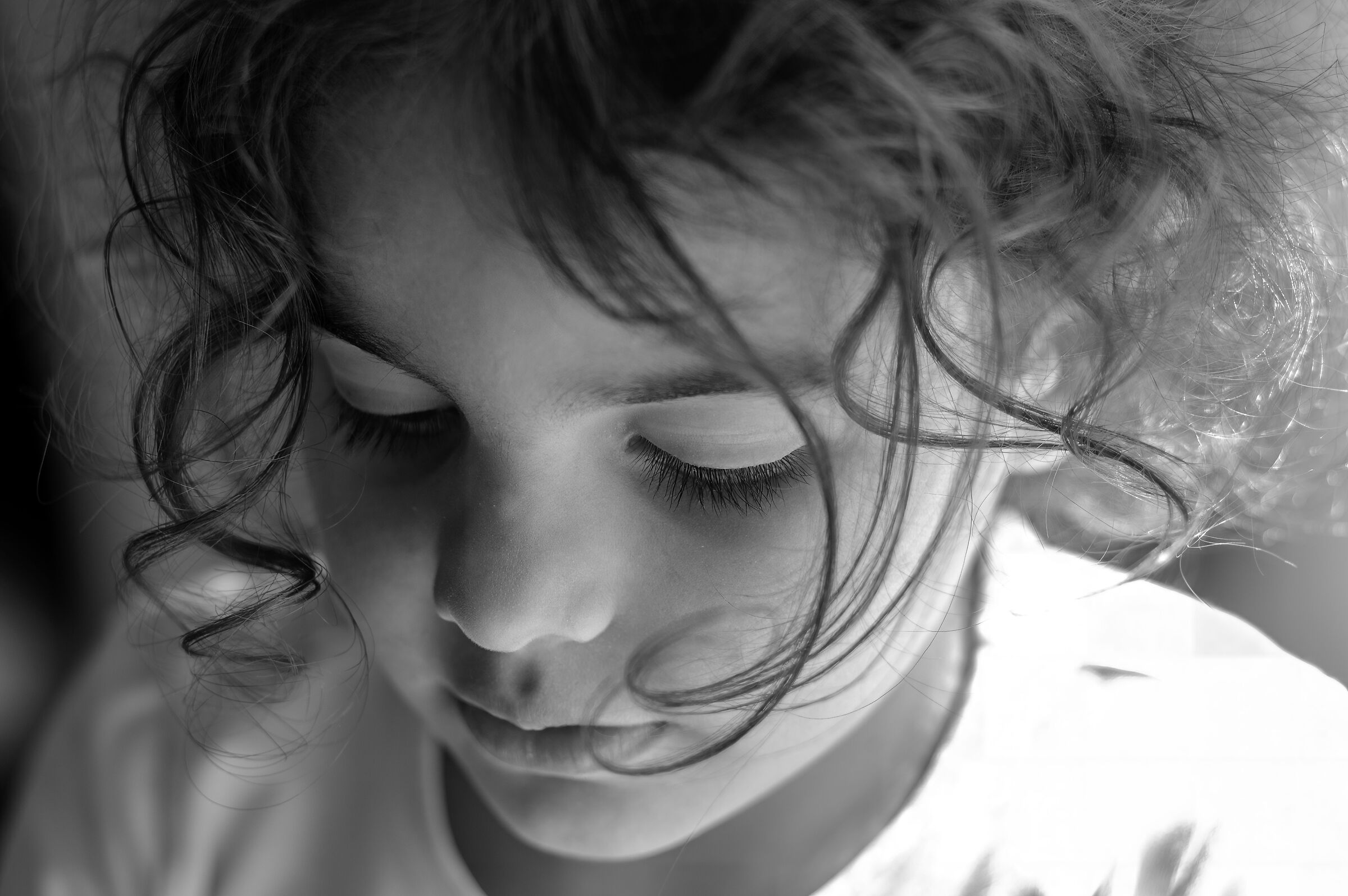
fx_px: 4302
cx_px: 674
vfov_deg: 11.9
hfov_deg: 17.8
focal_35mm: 115
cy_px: 448
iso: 100
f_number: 2.5
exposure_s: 1/125
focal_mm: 77
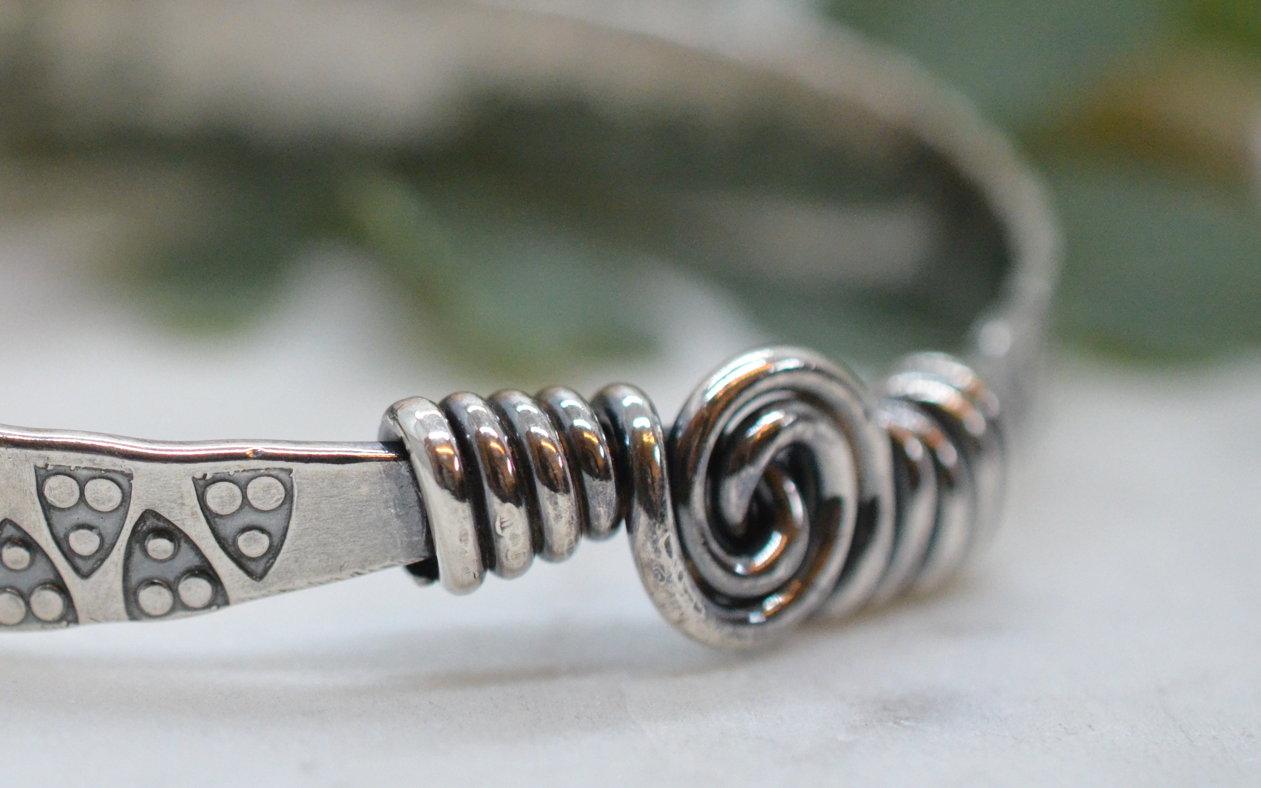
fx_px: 3711
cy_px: 401
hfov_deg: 19.2
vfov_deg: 12.1
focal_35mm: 108
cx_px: 366
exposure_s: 1/2500
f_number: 4
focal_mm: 40
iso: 3200
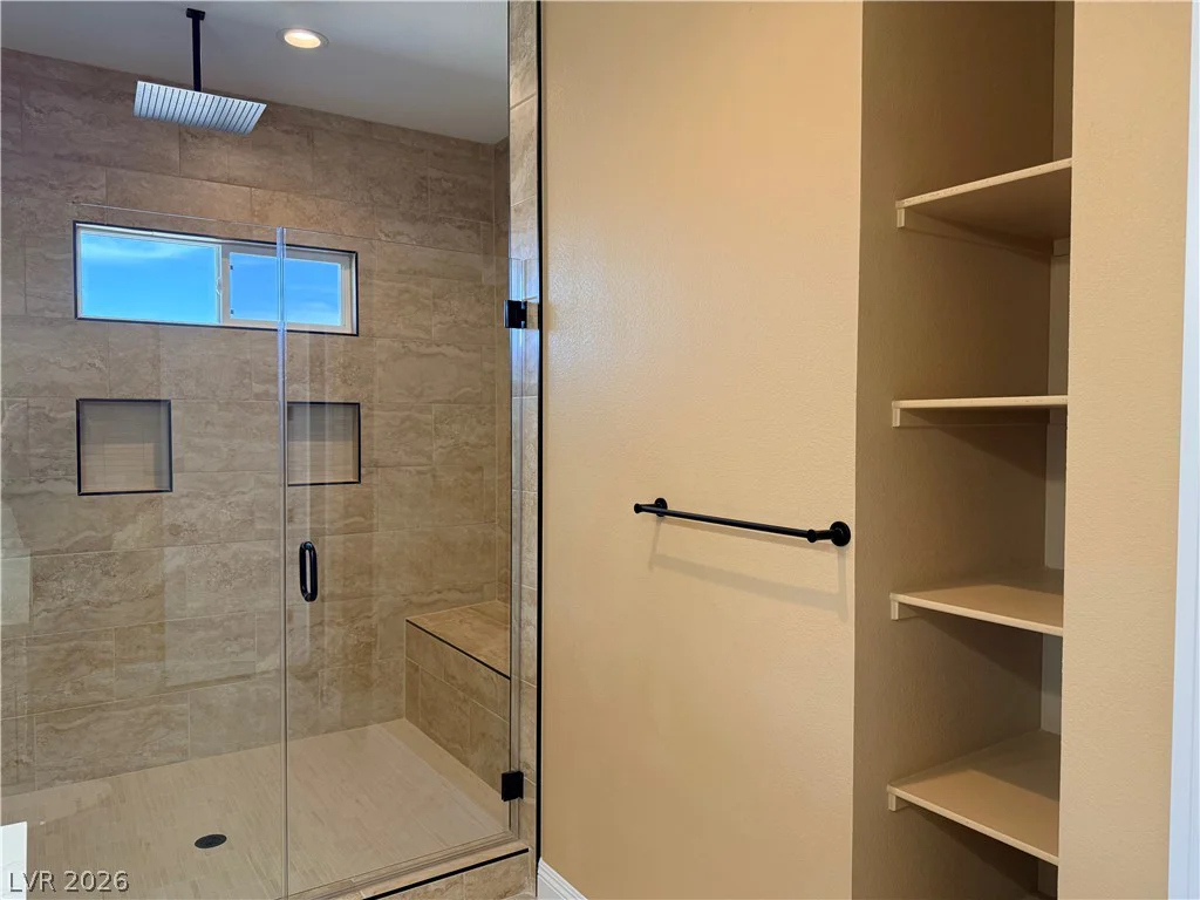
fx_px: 832
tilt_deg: -1.7
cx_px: 600
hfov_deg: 71.6
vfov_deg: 56.8
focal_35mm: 24
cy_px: 450
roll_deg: +0.4
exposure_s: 1/195
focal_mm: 6.76
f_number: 1.78
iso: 200
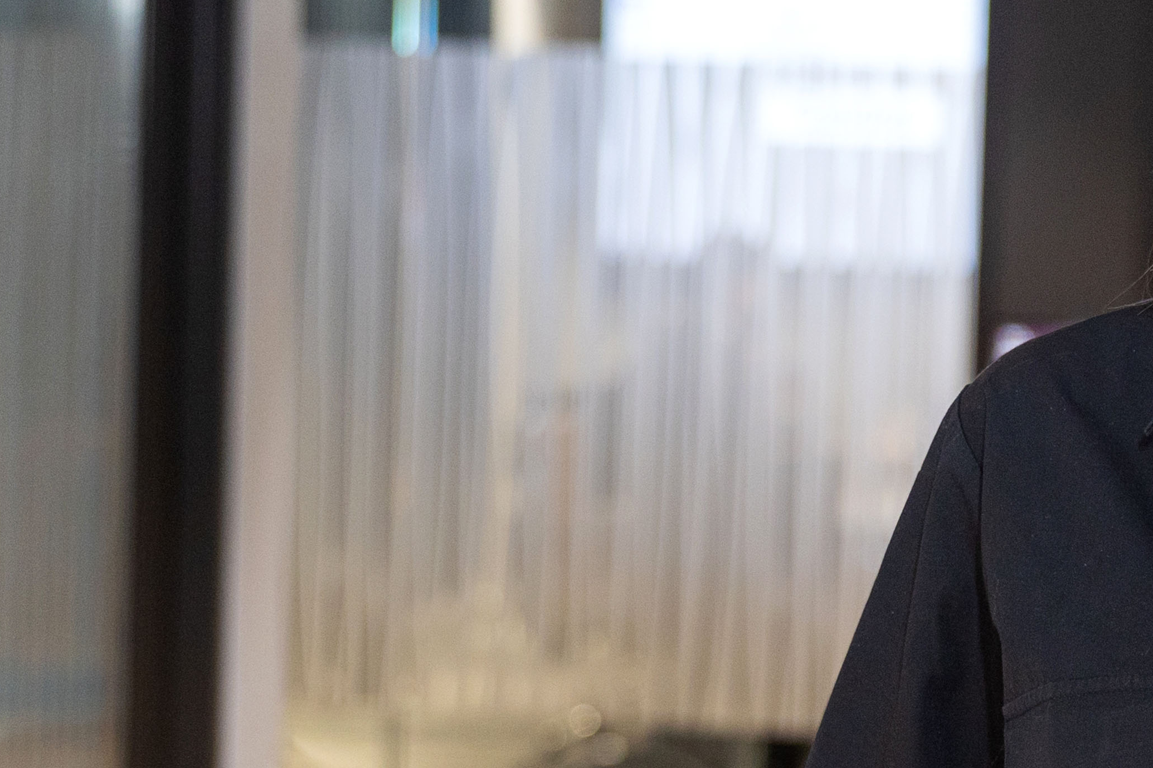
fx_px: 4643
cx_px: 1298
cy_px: 421
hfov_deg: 13.8
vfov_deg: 9.5
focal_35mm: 145
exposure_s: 1/180
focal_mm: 50
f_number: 1.4
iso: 100
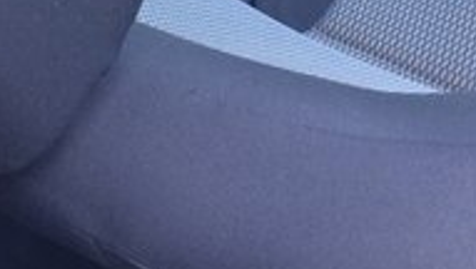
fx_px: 1377
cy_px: -333
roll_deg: +5.5
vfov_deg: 10.0
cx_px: 35
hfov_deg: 19.2
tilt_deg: -20.2
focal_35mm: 109
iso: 40
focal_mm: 4.15
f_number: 2.2
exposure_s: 1/33
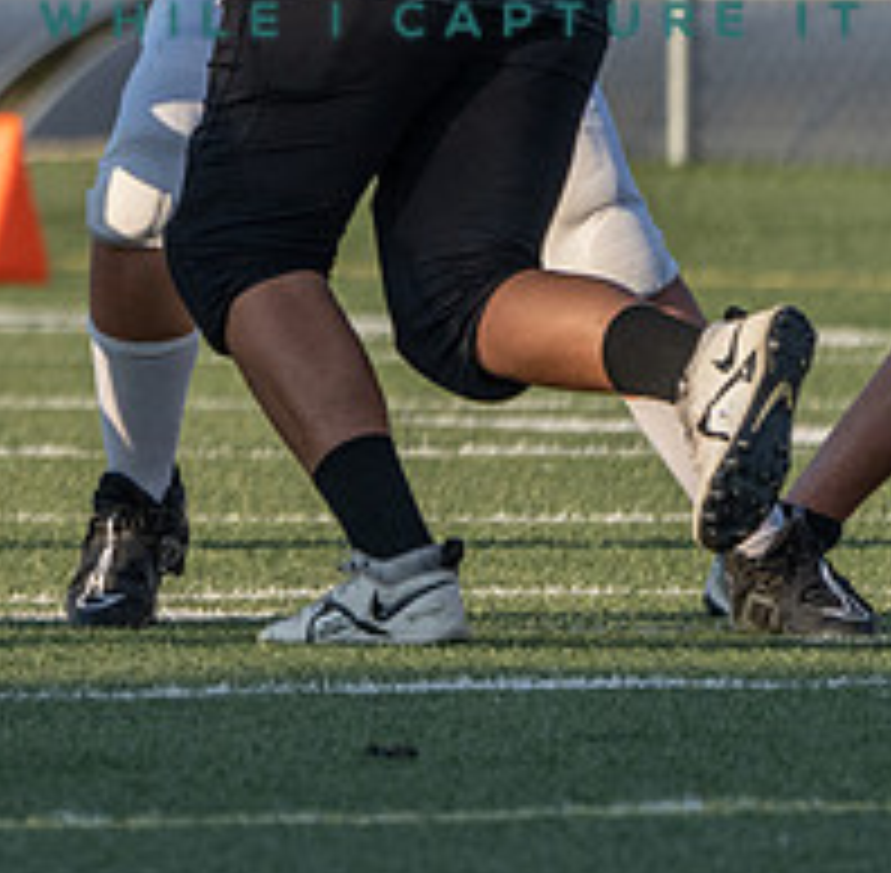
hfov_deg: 1.1
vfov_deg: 1.1
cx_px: -684
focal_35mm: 1563
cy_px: -64
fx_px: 45059
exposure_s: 1/1250
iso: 500
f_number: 5.6
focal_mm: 400
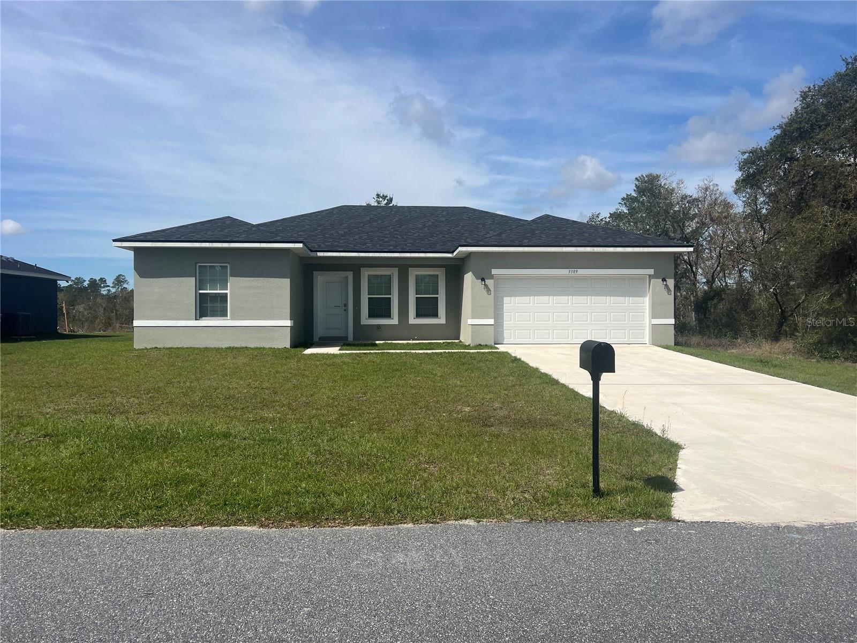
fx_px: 644
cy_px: 322
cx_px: 428
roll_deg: -0.5
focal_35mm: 26
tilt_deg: -0.6
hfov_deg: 67.3
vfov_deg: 53.1
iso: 50
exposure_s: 1/6579
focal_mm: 5.7
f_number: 1.5
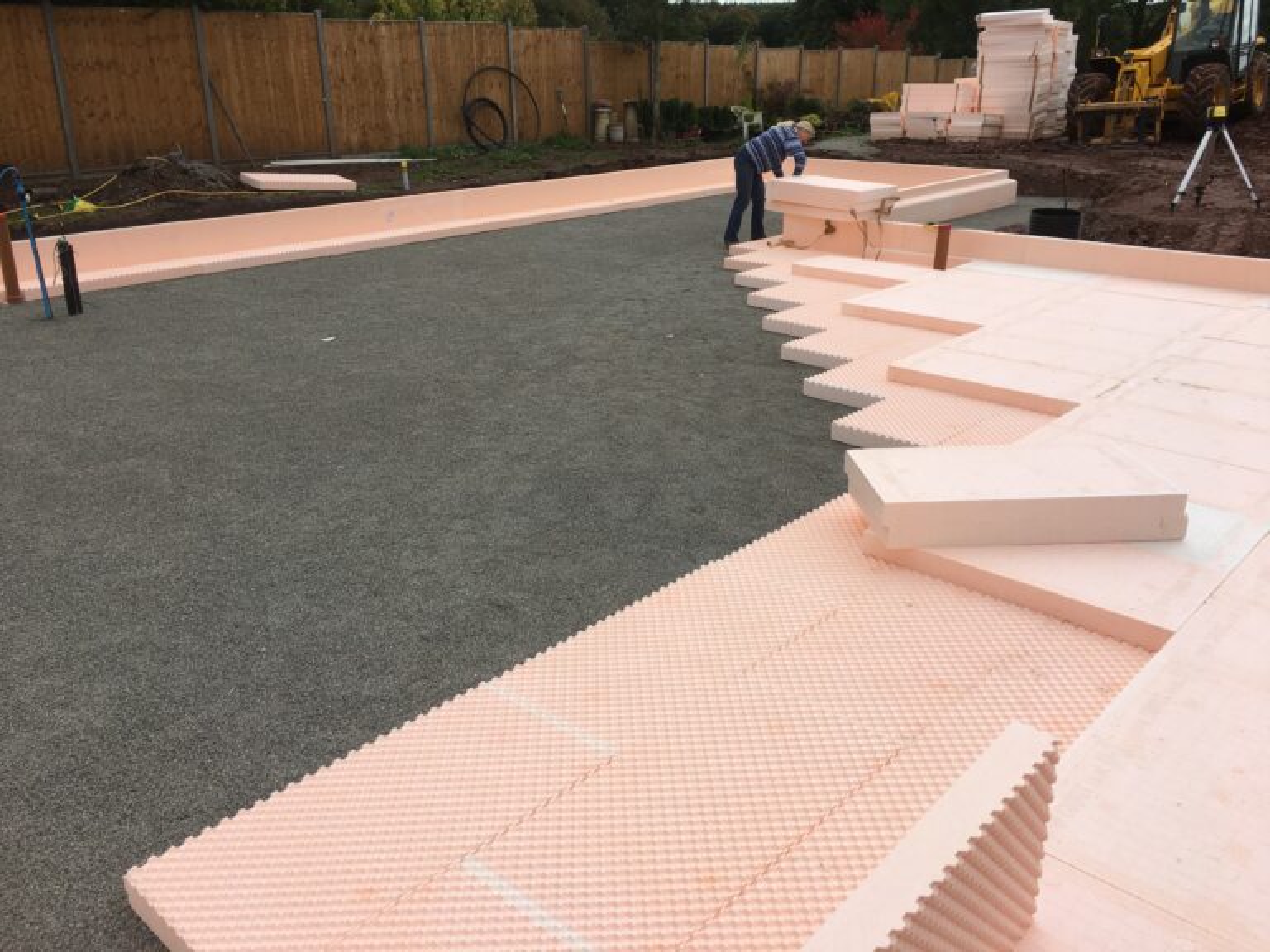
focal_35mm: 29
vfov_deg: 48.2
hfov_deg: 61.7
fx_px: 1064
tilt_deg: -21.9
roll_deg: +0.4
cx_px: 635
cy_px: 476
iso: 25
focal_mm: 4.15
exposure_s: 1/1282
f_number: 2.2
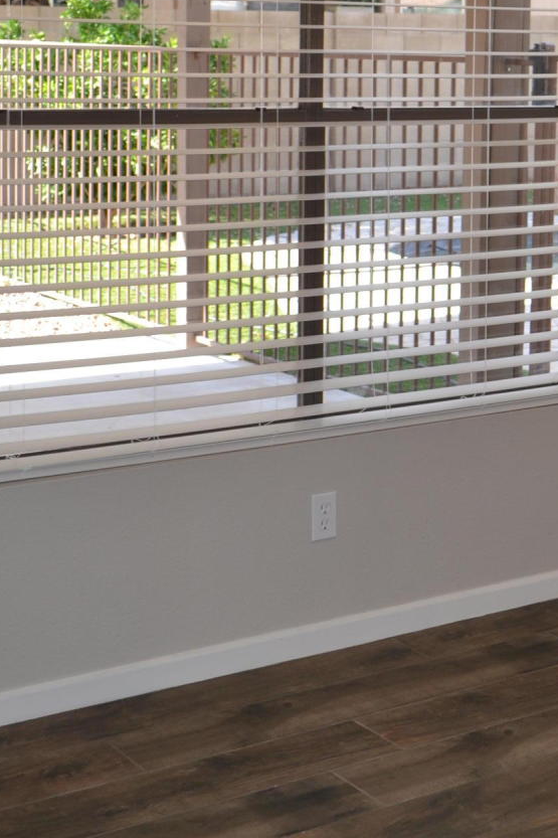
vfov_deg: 27.7
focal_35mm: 72
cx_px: 486
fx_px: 1675
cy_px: 210
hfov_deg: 18.6
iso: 160
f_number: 4
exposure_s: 1/125
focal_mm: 20
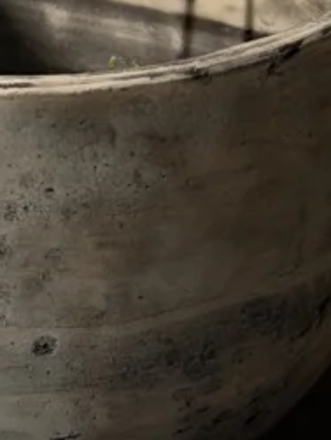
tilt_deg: -20.0
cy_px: -533
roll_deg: -0.6
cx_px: -117
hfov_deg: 5.4
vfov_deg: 6.9
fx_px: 3497
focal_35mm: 275
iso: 160
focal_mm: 6.76
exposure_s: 1/50
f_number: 1.78
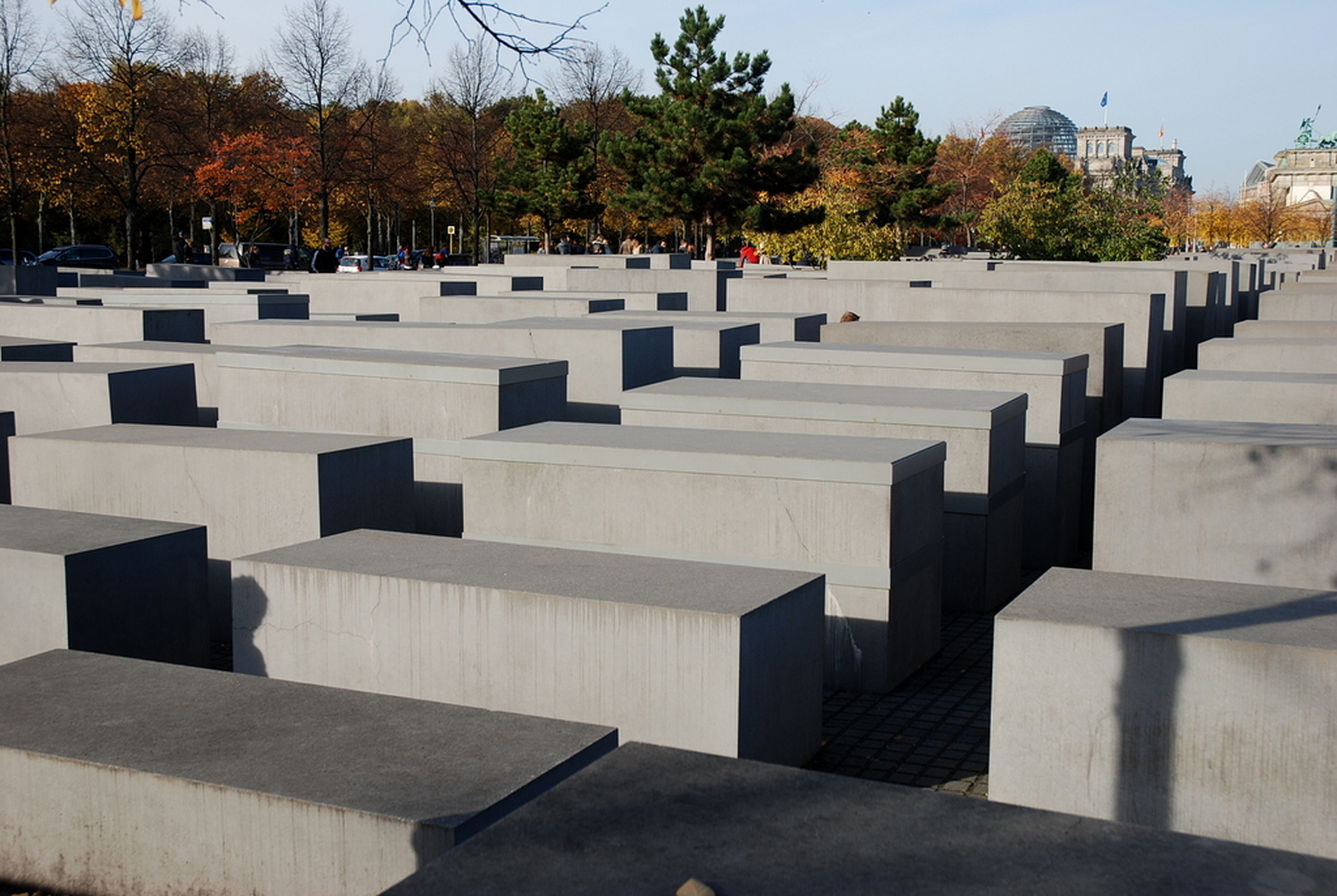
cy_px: 448
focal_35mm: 44
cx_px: 668
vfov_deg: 30.9
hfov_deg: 44.9
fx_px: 1618
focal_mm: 29
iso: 100
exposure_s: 1/200
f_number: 7.1
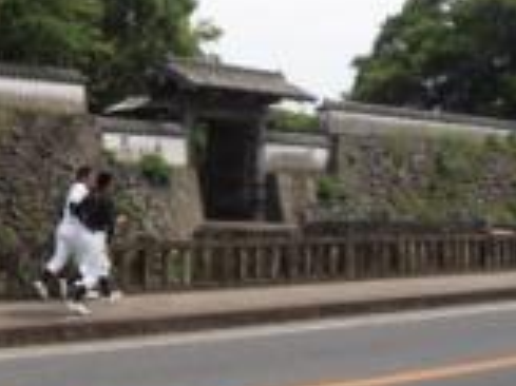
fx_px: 983
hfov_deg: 27.9
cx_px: 16
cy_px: 152
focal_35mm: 66
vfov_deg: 22.2
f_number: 3
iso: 80
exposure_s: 1/640
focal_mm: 4.2
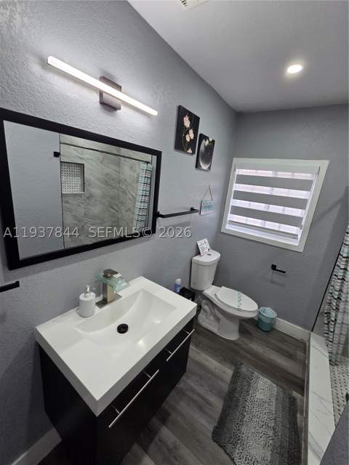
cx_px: 174
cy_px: 232
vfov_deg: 106.2
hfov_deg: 89.9
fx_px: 175
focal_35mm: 13
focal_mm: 2.2
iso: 160
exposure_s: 1/120
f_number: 2.2
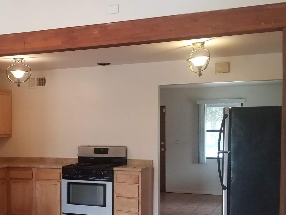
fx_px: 438
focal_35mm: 53
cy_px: 143
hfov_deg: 35.2
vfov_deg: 27.4
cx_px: 64
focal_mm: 4.3
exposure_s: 1/60
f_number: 1.7
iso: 160
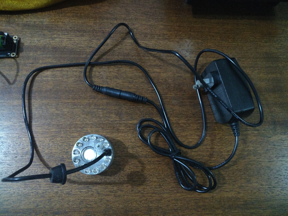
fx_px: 225
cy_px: 108
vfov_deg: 51.4
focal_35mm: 27
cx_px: 144
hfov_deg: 65.3
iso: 6400
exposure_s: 1/12
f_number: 2.2
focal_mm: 4.73
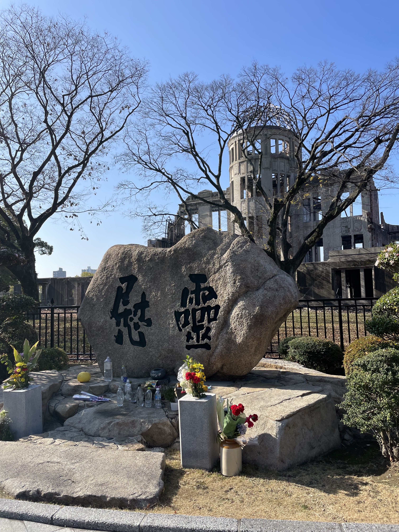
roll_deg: +1.3
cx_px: 200
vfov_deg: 67.3
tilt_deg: +4.6
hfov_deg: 53.1
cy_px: 266
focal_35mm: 26
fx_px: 400
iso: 32
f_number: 1.6
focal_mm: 4.2
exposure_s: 1/2353
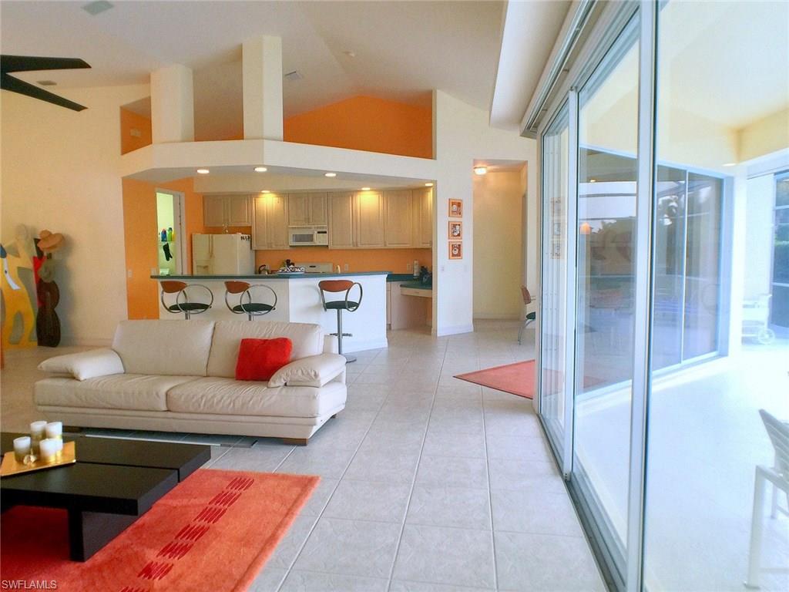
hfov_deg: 61.7
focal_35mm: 29
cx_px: 394
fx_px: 661
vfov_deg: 48.2
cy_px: 296
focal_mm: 4.15
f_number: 2.2
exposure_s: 1/30
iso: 32
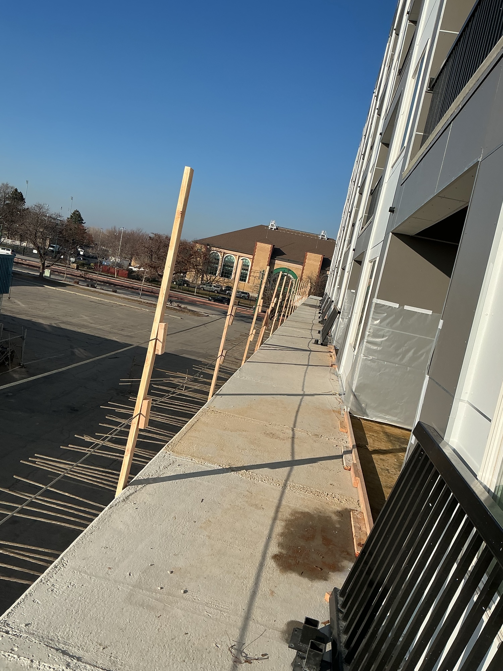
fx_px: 562
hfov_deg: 48.2
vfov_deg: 61.7
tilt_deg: -6.6
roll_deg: -14.4
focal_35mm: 29
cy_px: 336
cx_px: 252
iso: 25
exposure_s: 1/2667
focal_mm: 3
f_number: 1.8
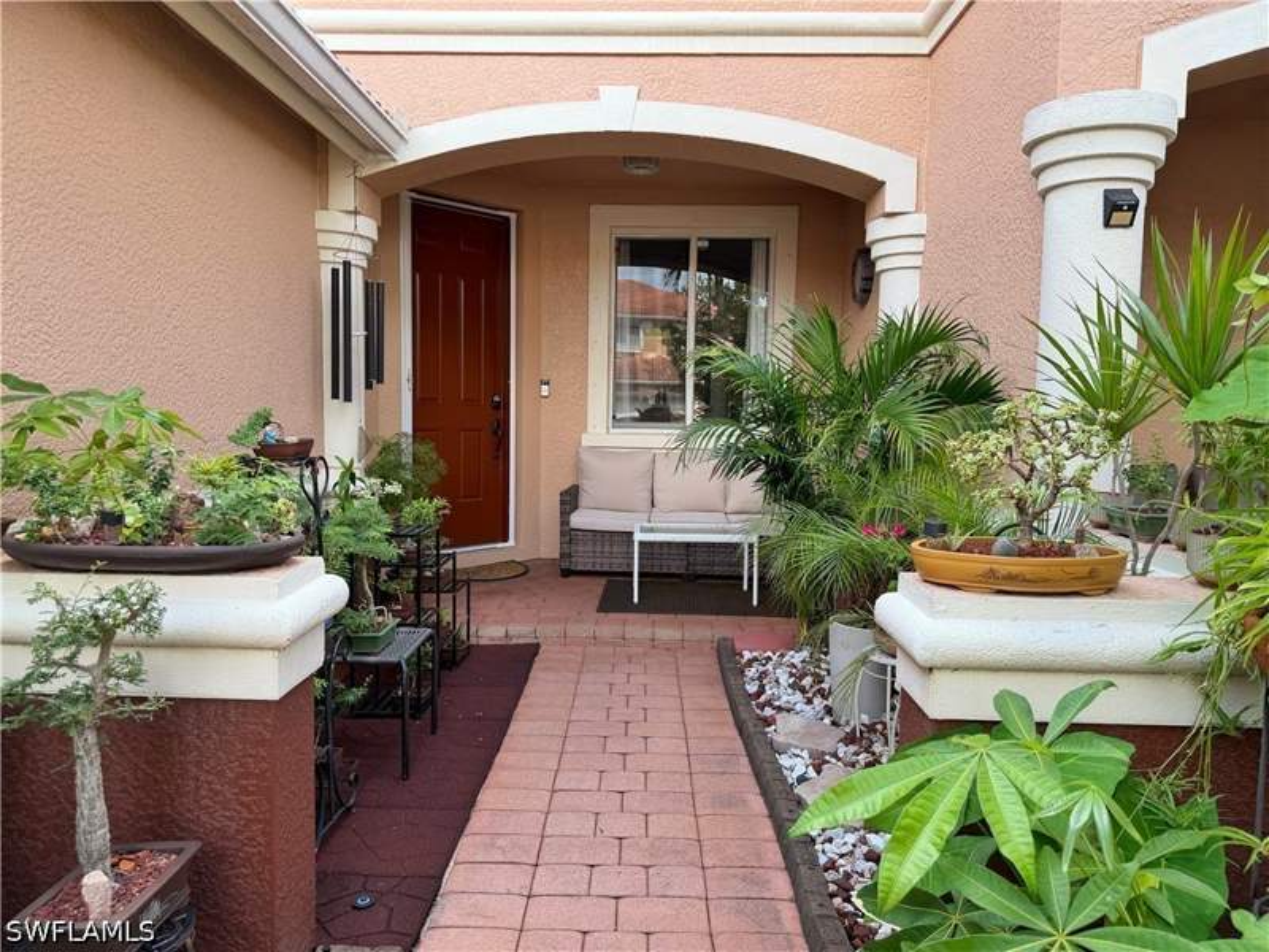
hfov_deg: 71.6
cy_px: 476
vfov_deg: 56.8
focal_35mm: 24
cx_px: 634
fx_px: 880
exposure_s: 1/412
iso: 80
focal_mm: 6.76
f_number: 1.78
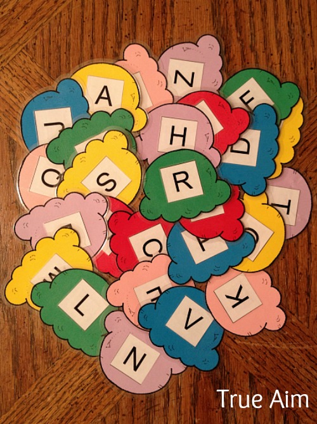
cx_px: 158
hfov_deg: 40.7
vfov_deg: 52.6
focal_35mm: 35
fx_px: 427
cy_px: 212
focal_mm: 4.28
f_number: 2.4
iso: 100
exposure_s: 1/20
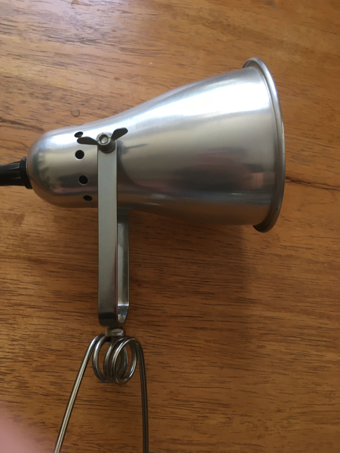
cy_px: 226
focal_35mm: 29
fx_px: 380
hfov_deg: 48.2
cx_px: 170
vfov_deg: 61.7
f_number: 2.2
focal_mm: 4.15
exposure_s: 1/33
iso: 80
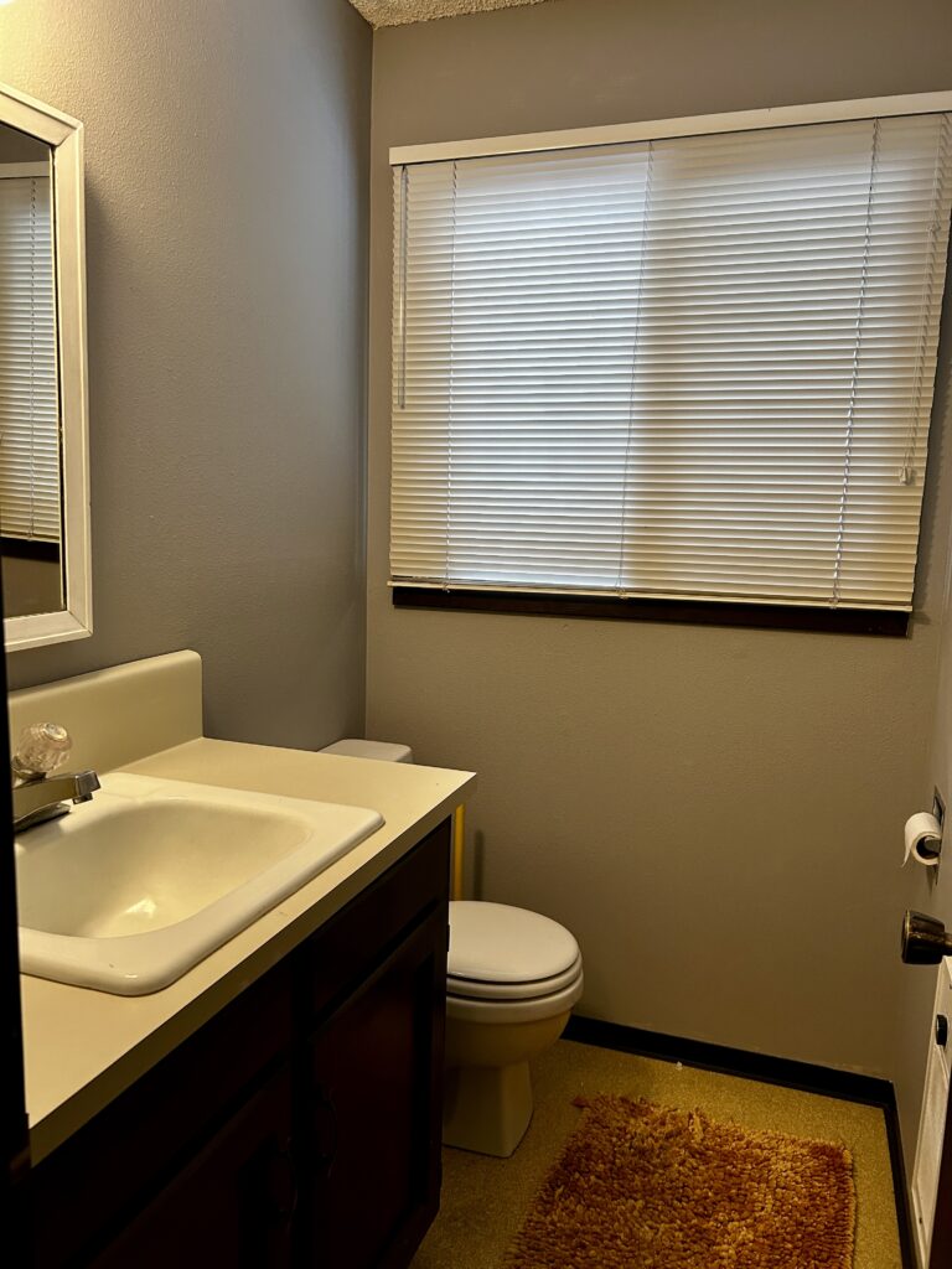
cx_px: 476
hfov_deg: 53.1
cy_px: 634
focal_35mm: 26
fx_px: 953
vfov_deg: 67.3
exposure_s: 1/60
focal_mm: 5.7
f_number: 1.5
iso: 200
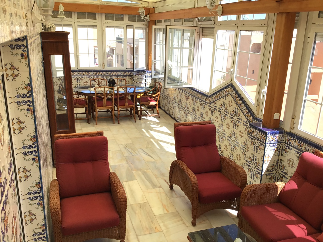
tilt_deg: -15.4
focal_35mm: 31
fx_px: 289
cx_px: 162
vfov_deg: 45.4
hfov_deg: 58.4
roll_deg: -2.4
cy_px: 121
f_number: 2.4
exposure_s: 1/431
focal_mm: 3.3
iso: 25
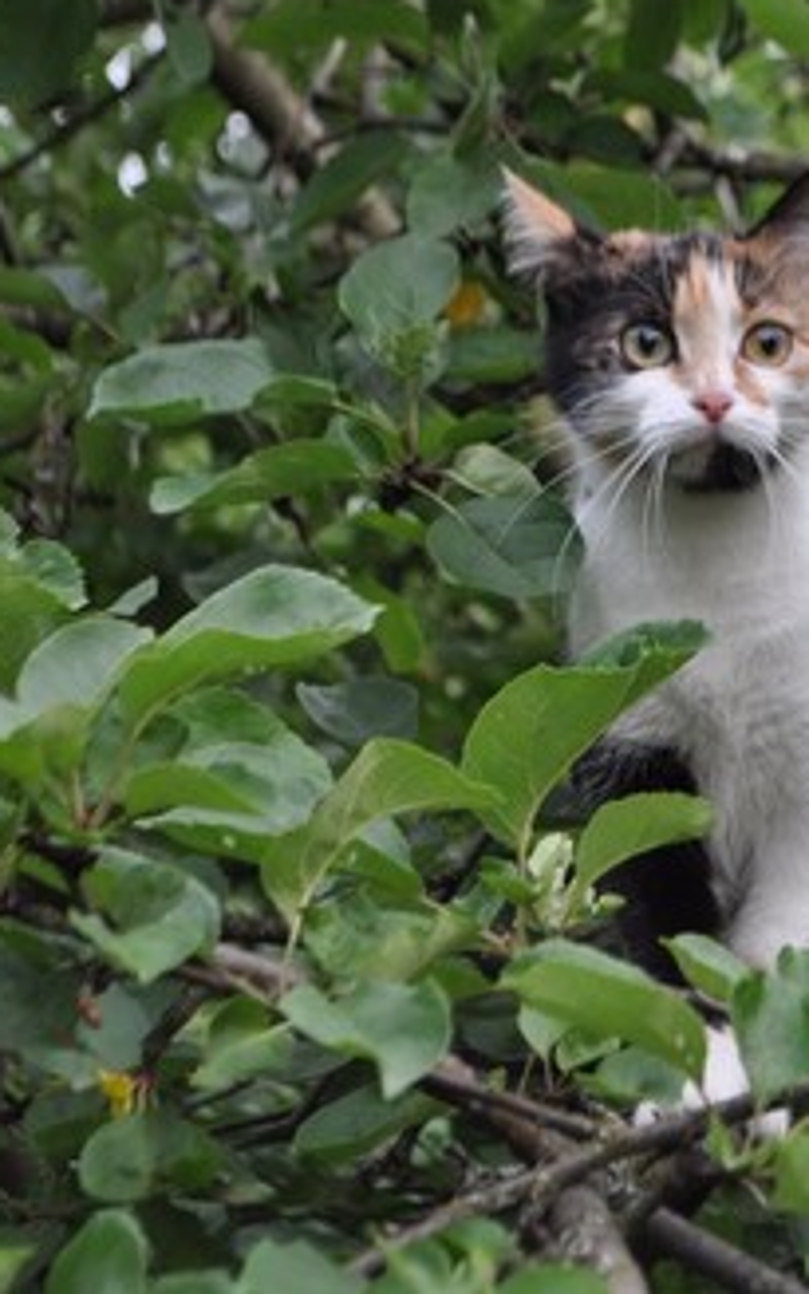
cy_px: 643
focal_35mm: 107
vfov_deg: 19.5
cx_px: 773
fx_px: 3775
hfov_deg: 12.1
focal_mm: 46
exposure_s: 1/60
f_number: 5.3
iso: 400
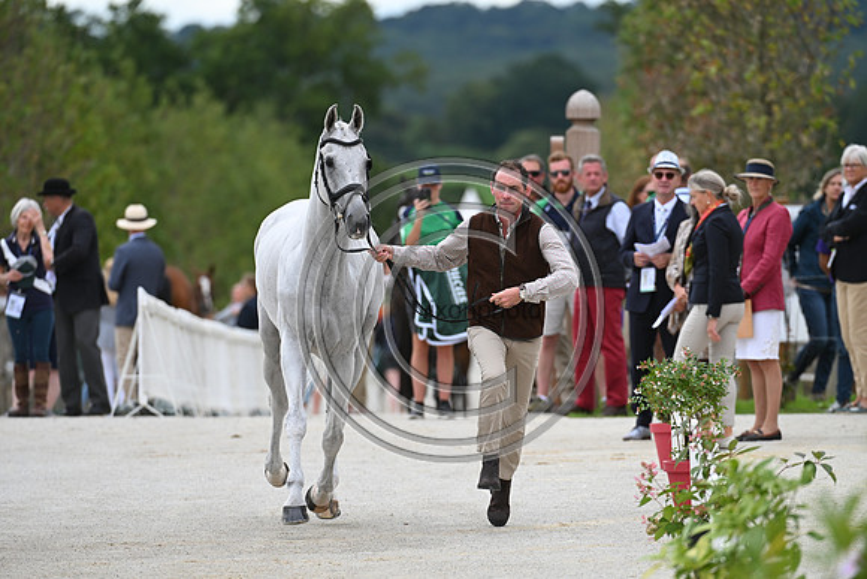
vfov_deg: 3.4
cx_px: 434
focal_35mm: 400
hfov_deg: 5.2
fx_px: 9635
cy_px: 290
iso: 500
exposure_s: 1/1250
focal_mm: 400
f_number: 5.6
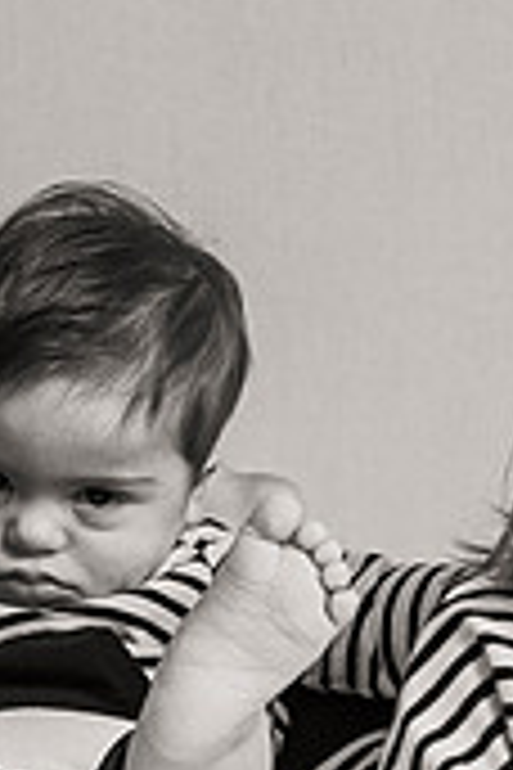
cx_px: -57
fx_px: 3569
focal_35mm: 167
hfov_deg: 8.2
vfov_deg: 12.3
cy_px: 325
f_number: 5.6
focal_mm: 44
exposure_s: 1/200
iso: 400
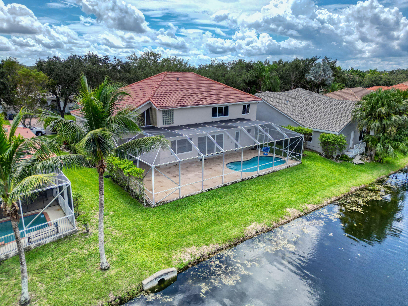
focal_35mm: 24
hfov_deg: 71.6
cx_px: 204
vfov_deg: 56.8
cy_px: 153
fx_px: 283
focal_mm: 6.7
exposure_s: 1/2500
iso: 100
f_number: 1.7
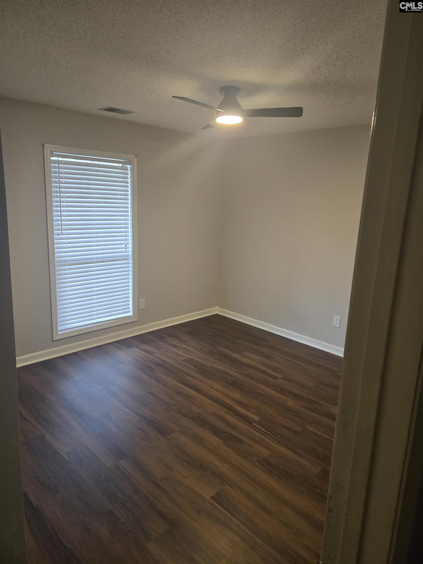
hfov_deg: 58.9
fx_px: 375
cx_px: 212
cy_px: 282
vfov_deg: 73.9
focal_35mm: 23
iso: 400
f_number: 1.8
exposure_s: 1/120
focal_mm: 5.4
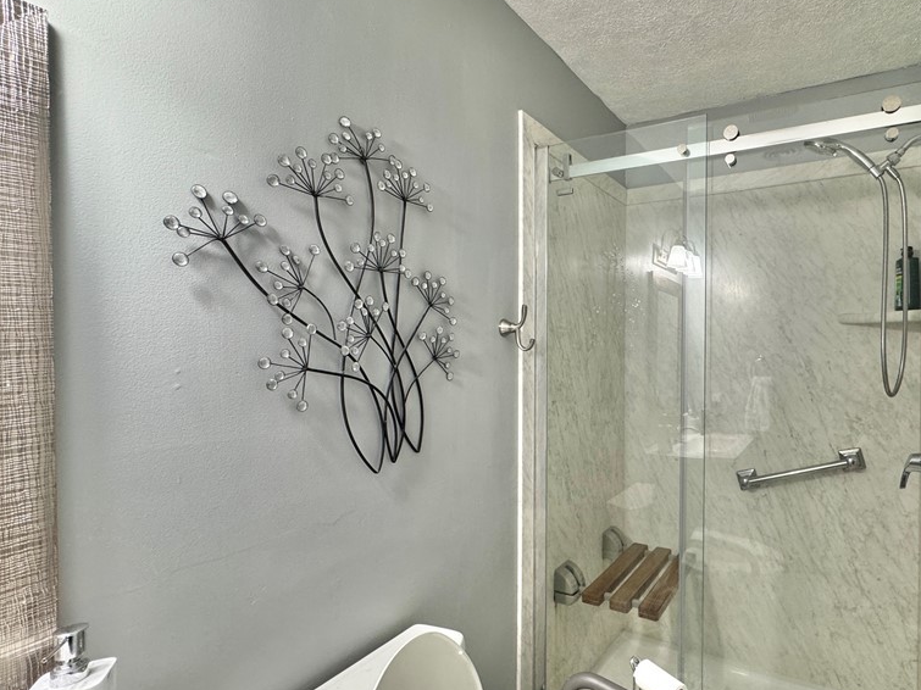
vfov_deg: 68.7
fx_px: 505
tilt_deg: -1.3
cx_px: 590
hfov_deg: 82.6
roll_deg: -0.9
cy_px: 352
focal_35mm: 19
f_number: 2.2
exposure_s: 1/60
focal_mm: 2.22
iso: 200
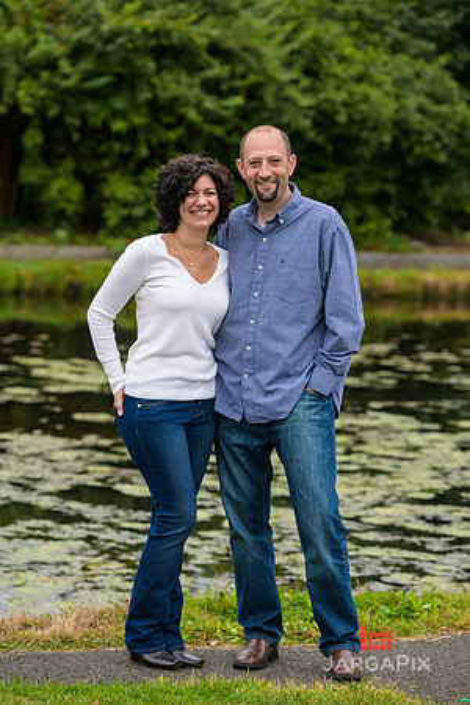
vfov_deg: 16.4
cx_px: 235
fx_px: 2448
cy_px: 352
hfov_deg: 11.0
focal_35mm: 125
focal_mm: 125
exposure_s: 1/400
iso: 400
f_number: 4
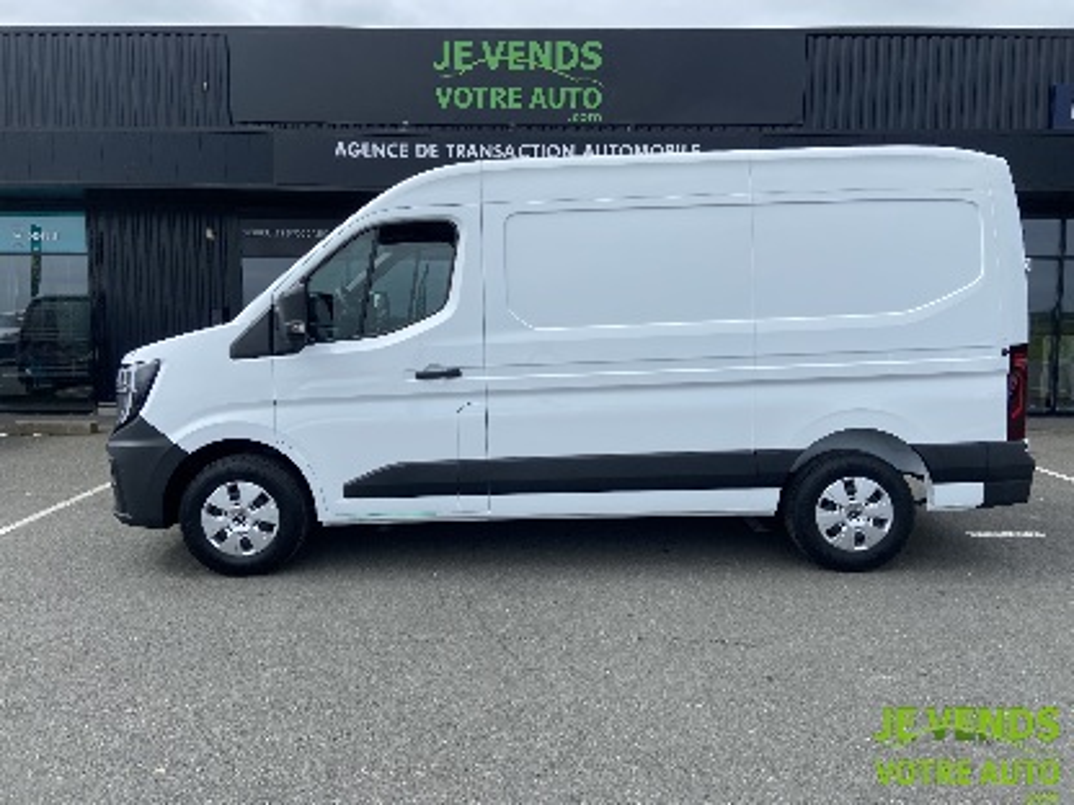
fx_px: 807
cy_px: 402
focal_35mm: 26
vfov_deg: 53.1
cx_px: 537
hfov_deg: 67.3
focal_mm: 4.25
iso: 32
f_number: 1.8
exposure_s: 1/3040
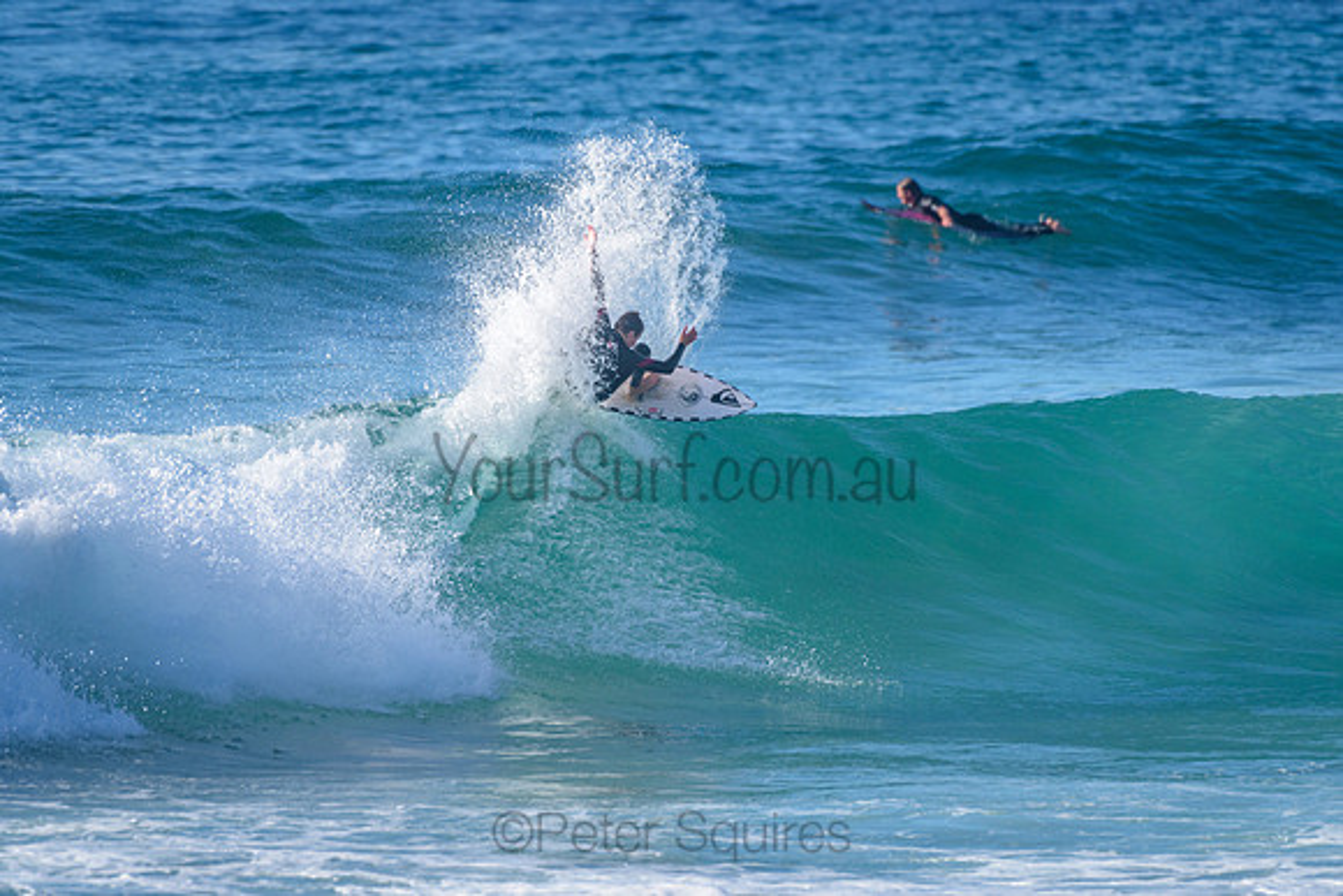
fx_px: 22866
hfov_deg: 3.4
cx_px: 638
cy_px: 379
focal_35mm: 613
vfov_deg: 2.2
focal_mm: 500
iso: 200
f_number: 5.6
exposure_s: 1/2000
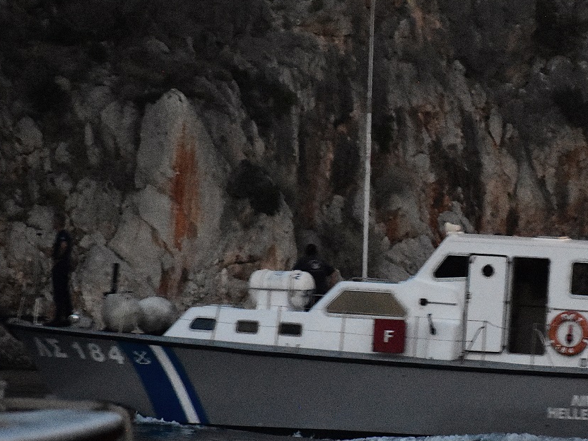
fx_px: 11126
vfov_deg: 2.3
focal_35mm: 655
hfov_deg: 3.0
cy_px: 290
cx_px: 468
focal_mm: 210
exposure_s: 1/40
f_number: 5.6
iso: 8000
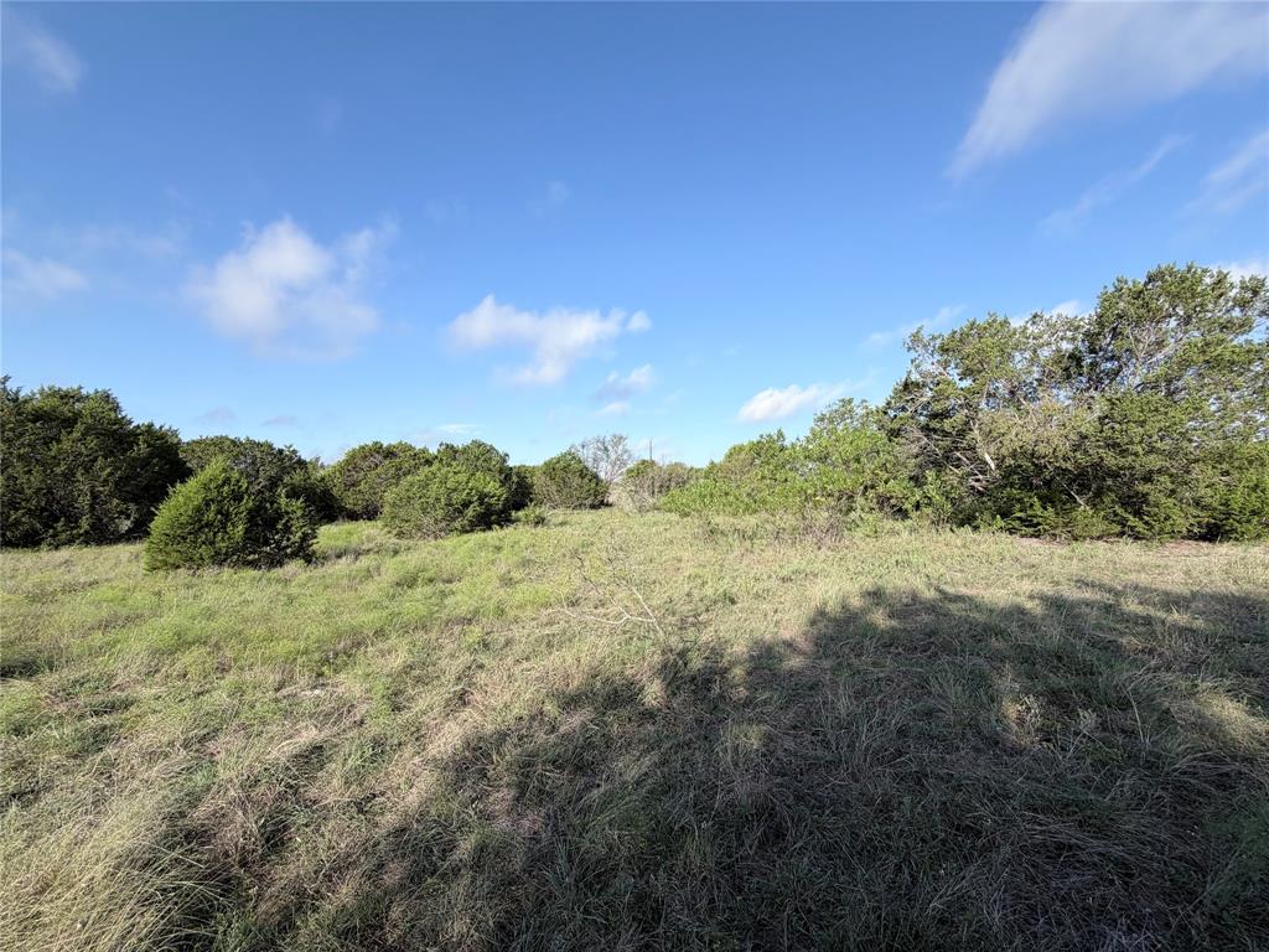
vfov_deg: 85.7
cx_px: 634
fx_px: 513
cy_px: 476
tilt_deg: +2.4
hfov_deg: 102.1
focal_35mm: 14
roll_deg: +0.0
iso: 25
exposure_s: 1/770
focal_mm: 2.22
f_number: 2.2
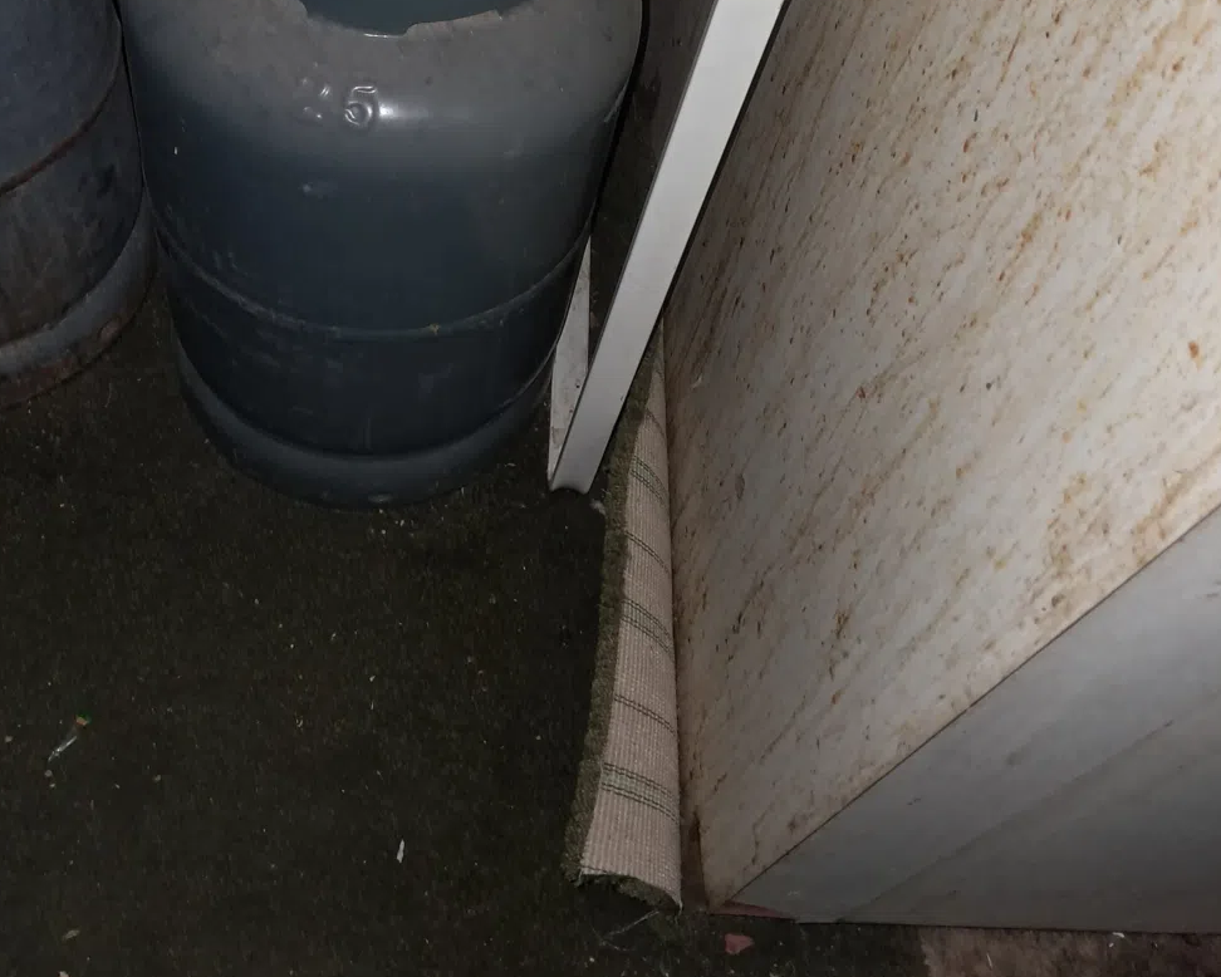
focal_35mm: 37
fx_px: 1337
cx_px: 604
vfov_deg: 39.6
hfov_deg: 49.1
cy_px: 316
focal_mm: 4
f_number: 1.8
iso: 160
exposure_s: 1/50
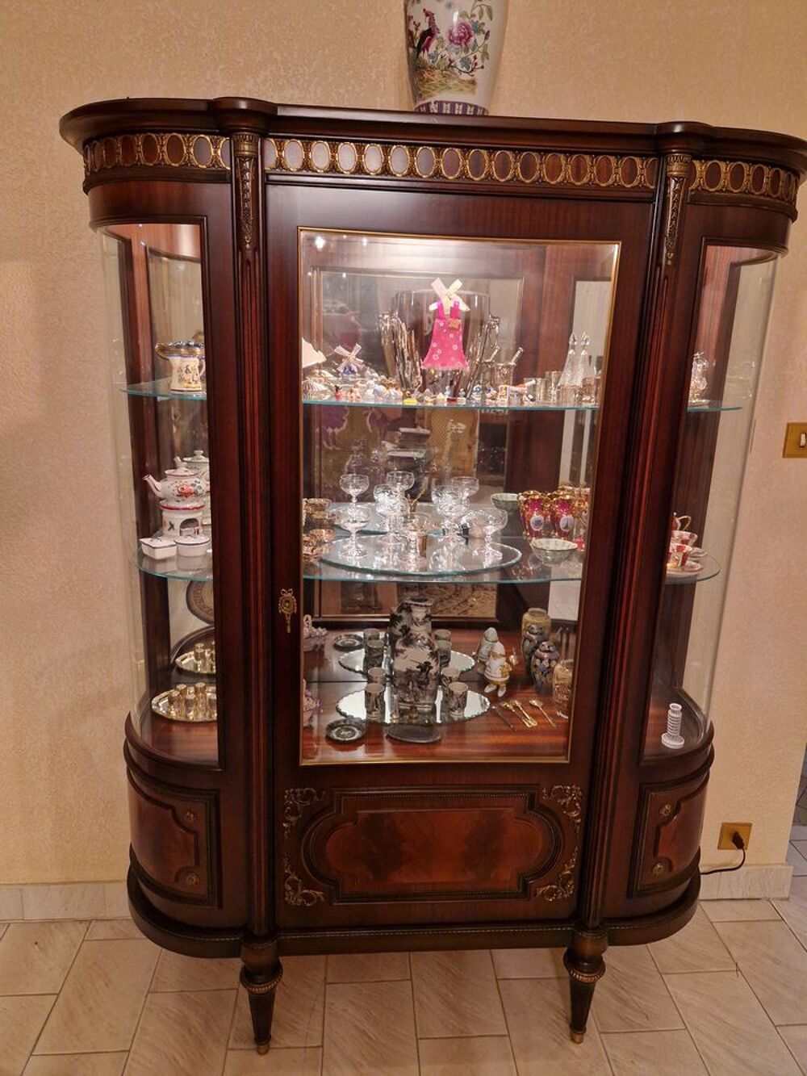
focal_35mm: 23
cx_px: 404
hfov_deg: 58.9
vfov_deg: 73.9
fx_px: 715
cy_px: 538
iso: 800
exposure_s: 1/50
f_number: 1.8
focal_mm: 5.4
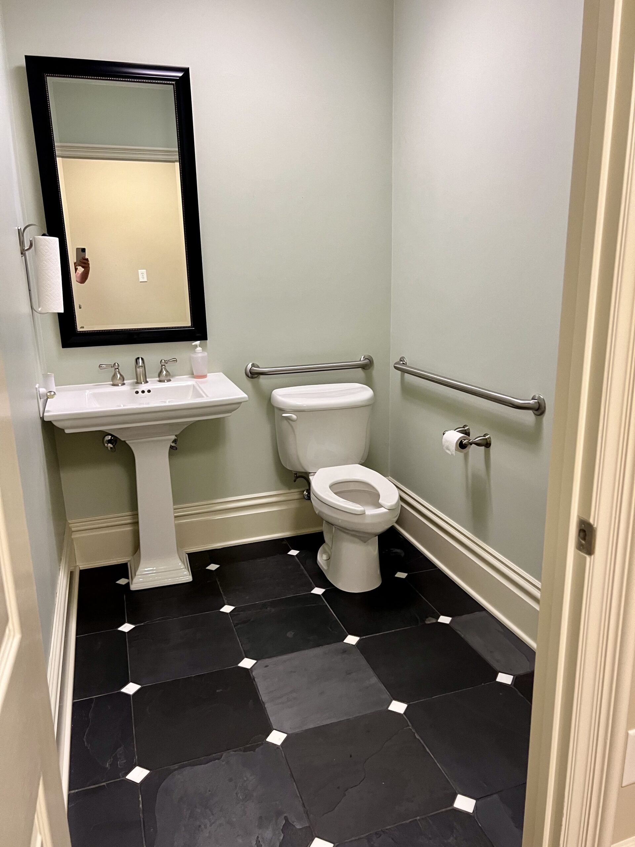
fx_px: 636
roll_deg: +0.7
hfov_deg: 53.1
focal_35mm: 26
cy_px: 424
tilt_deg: -13.2
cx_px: 318
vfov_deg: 67.3
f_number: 1.5
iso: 200
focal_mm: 5.7
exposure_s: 1/60
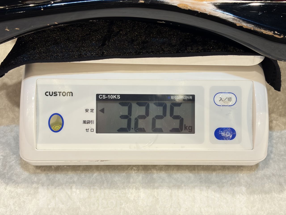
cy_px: 108
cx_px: 143
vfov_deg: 28.0
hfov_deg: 36.8
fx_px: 430
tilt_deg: -47.4
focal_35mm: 52
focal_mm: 5.96
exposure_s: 1/60
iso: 64
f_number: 1.6
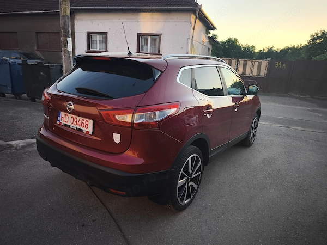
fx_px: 217
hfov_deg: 73.9
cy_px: 122
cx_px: 164
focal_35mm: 23
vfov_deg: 58.9
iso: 50
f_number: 1.6
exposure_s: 1/464
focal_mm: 6.57
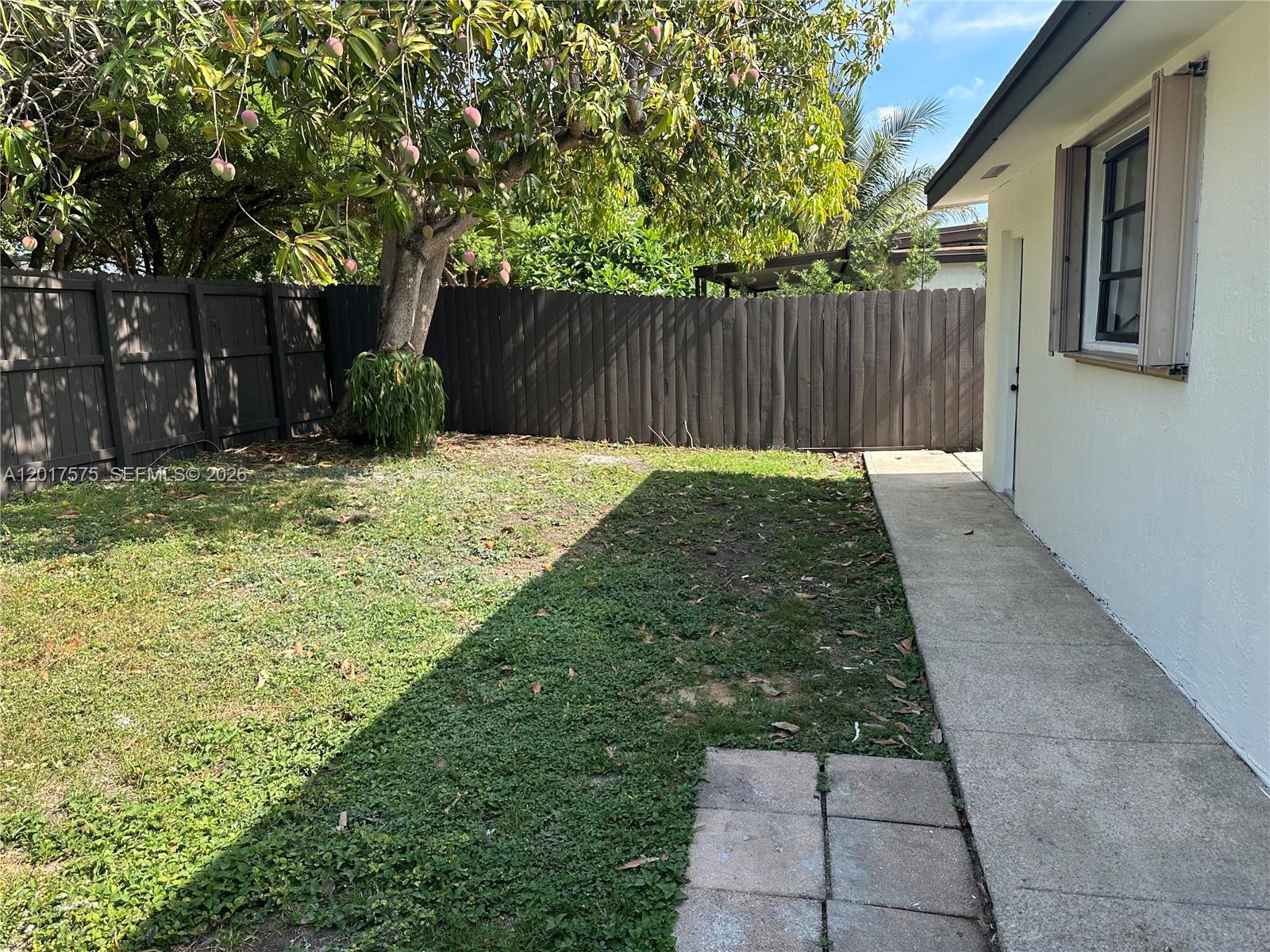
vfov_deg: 56.8
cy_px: 476
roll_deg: +1.4
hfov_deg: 71.6
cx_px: 635
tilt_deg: -8.5
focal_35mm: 24
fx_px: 881
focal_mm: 6.86
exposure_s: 1/1107
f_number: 1.78
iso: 80
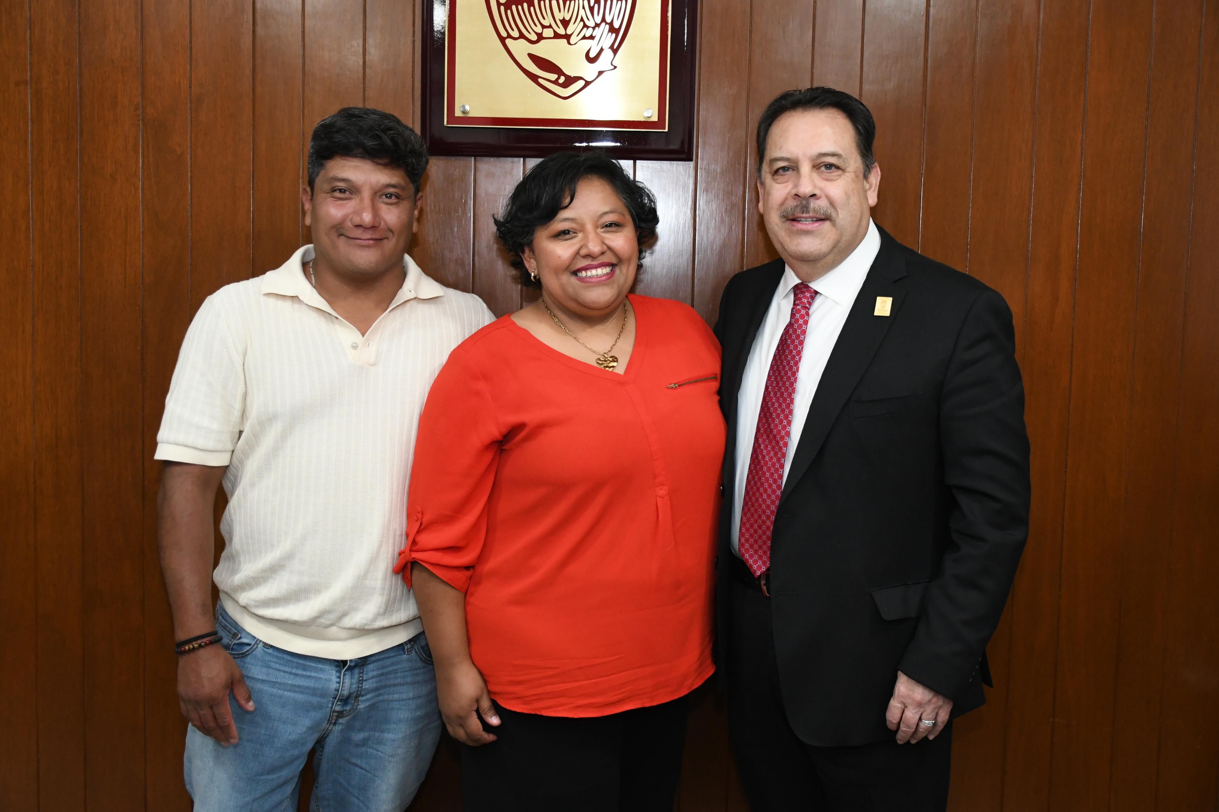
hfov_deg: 48.5
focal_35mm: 40
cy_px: 406
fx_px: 1354
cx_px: 610
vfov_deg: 33.4
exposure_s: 1/125
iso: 2500
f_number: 4
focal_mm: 27
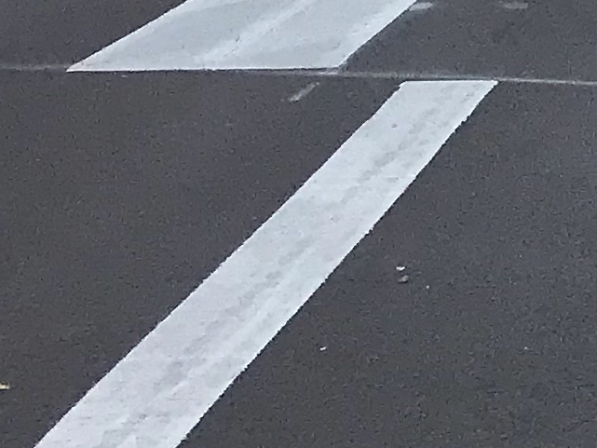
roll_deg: +0.1
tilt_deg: +2.8
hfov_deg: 9.3
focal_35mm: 176
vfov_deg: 7.8
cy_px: -680
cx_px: 1704
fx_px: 3036
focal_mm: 3.99
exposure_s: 1/2179
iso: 20
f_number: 1.8
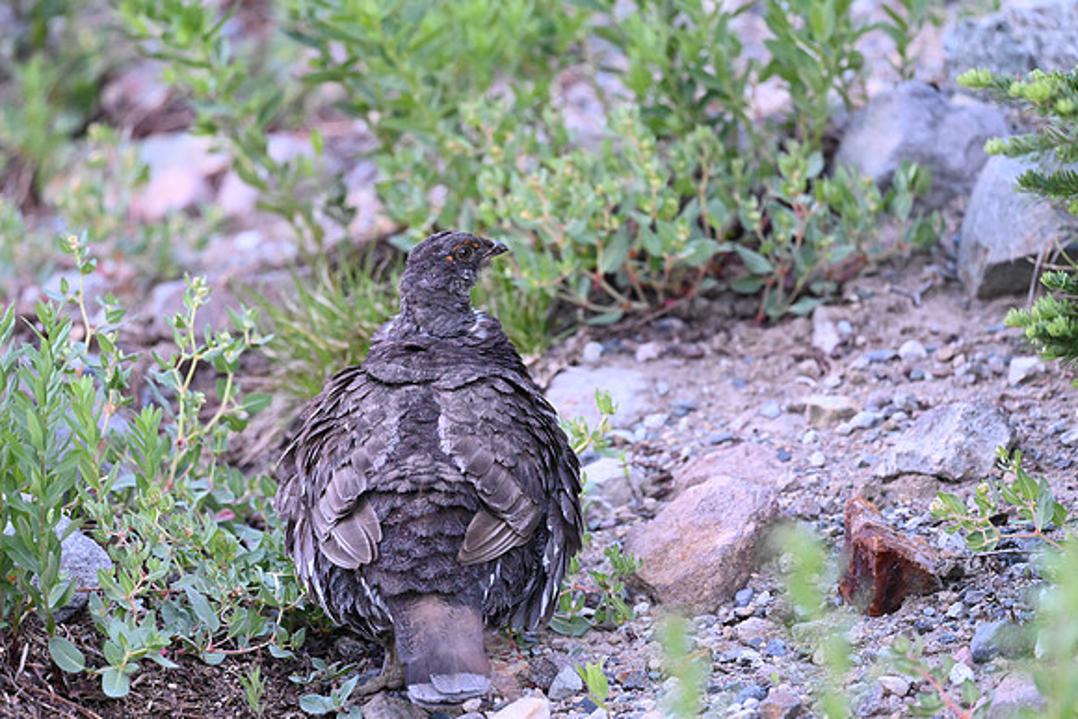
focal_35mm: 600
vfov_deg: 2.3
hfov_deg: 3.4
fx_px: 17970
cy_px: 360
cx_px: 539
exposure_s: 1/500
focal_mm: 600
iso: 6400
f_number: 6.3
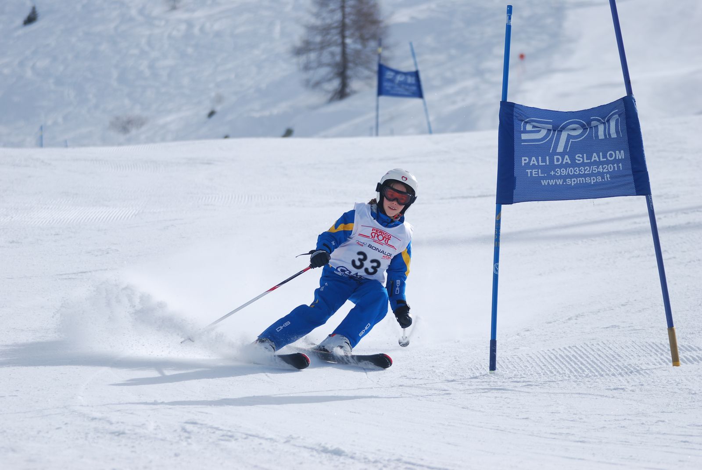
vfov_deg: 6.1
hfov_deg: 9.1
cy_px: 235
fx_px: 4393
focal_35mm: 225
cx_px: 351
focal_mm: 150
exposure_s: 1/1250
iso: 100
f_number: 5
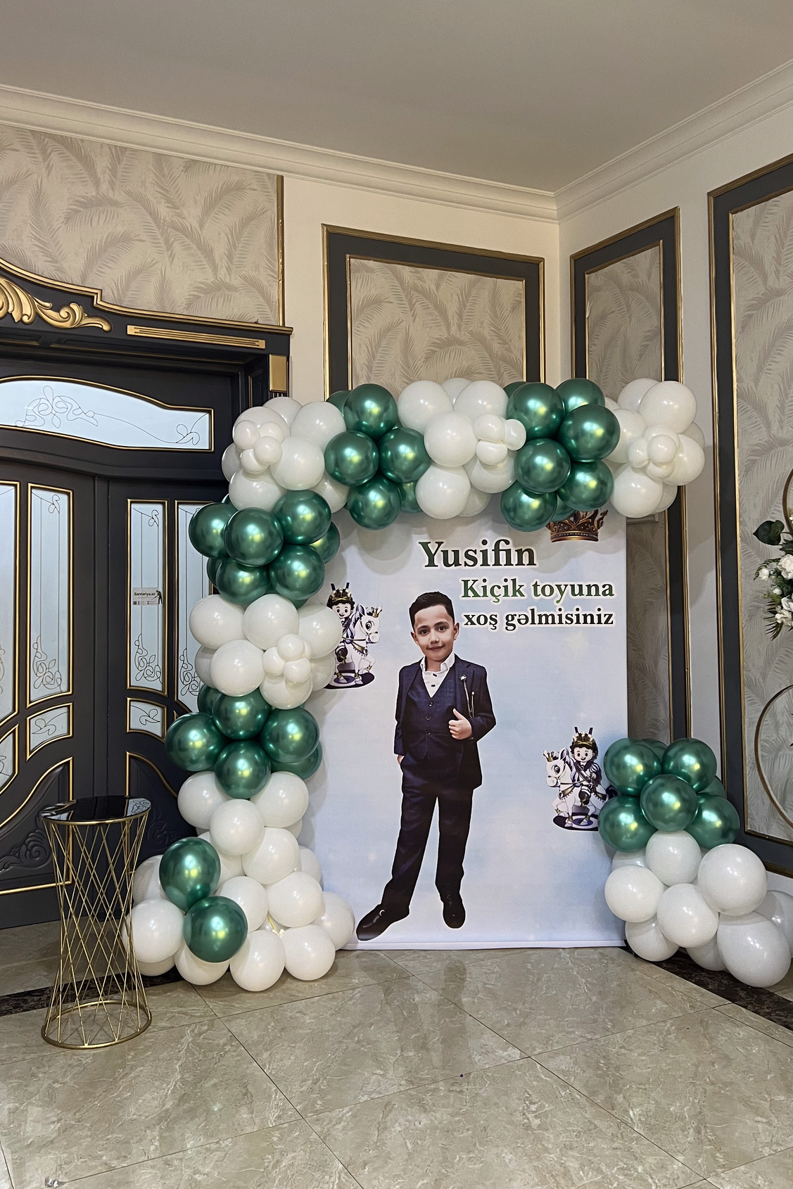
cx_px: 398
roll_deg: +1.2
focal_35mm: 32
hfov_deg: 41.1
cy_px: 533
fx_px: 1057
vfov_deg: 58.6
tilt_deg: +3.7
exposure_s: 1/50
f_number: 1.5
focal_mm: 5.7
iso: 160
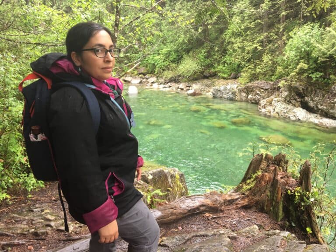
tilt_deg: -14.3
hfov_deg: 61.7
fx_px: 281
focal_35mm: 29
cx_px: 168
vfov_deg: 48.2
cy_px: 126
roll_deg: +2.1
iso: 25
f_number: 2.2
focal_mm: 4.15
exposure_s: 1/15
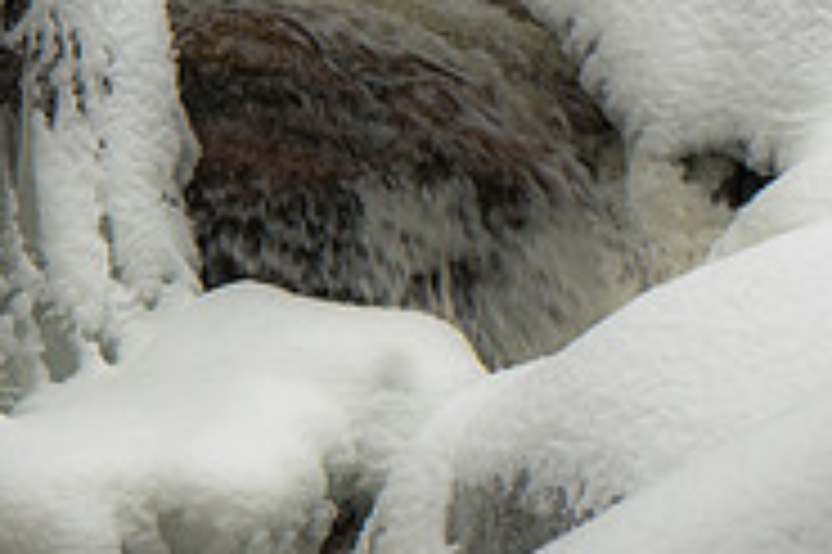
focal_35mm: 201
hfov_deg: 10.2
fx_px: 4641
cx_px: 310
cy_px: 318
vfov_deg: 6.8
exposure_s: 1/80
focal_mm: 64
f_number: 5.6
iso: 320
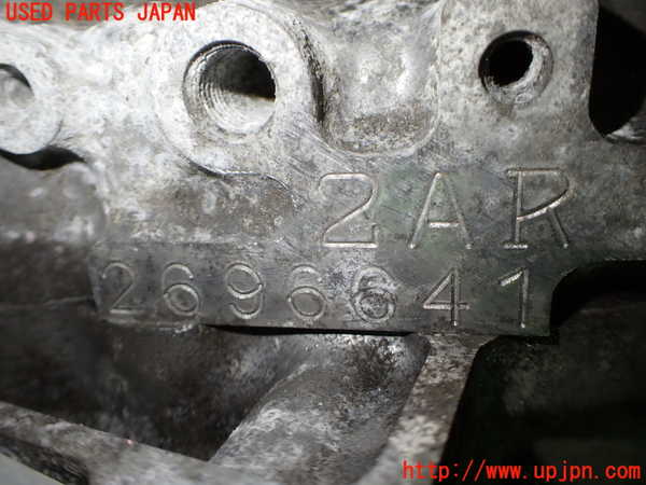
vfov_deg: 46.8
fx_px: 560
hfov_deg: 60.0
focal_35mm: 30
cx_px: 323
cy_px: 242
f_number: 2.3
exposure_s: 1/125
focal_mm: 5.4
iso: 200
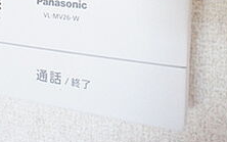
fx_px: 409
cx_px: 74
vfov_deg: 18.2
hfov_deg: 30.8
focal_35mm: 66
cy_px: -49
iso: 6400
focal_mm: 16
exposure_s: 1/80
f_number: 5
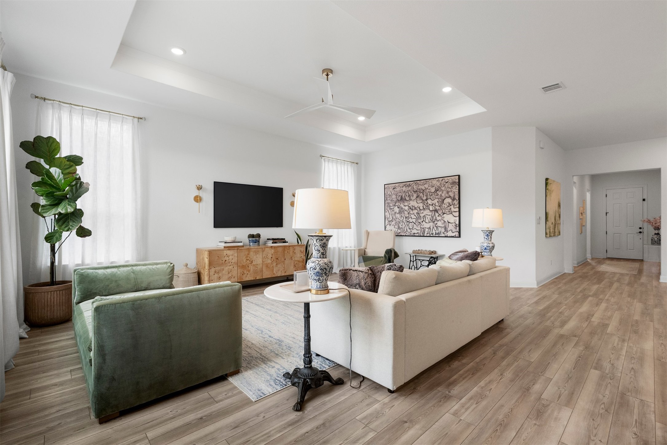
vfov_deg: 73.8
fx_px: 296
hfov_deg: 96.7
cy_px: 222
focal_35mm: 16
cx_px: 334
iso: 2000
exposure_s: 1/160
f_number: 8
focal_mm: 16
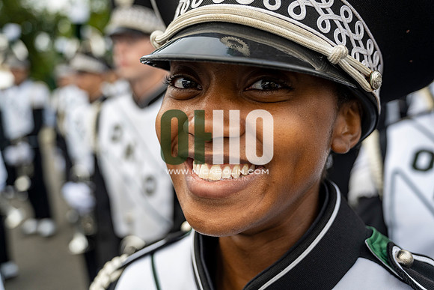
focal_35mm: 40
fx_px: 482
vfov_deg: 33.4
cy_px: 145
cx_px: 217
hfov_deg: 48.4
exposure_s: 1/800
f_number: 4
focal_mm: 40
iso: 400
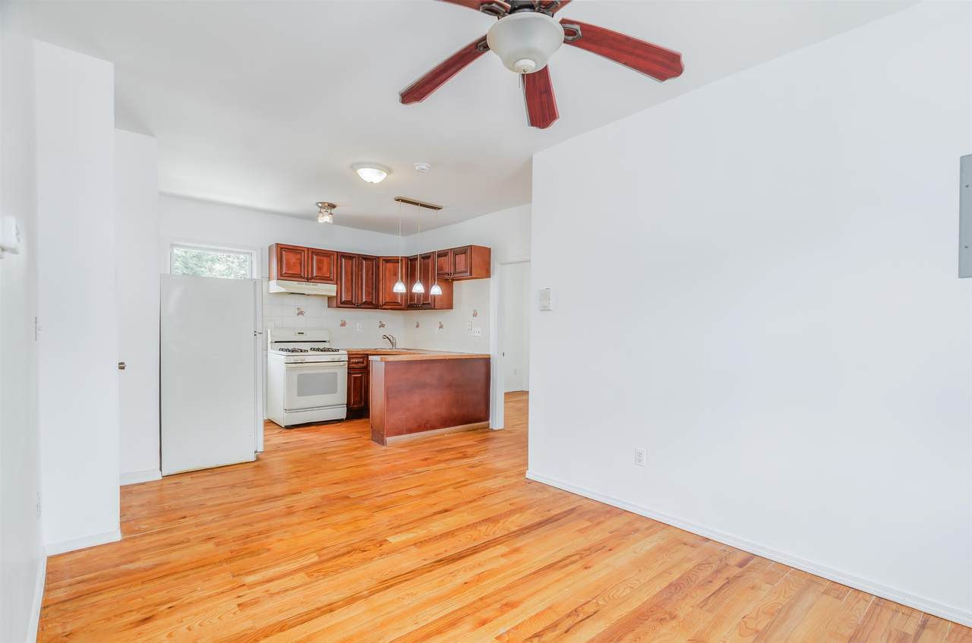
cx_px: 486
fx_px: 444
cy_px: 322
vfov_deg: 71.8
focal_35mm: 16
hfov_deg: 95.1
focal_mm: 11
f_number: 8
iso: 100
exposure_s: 1/6
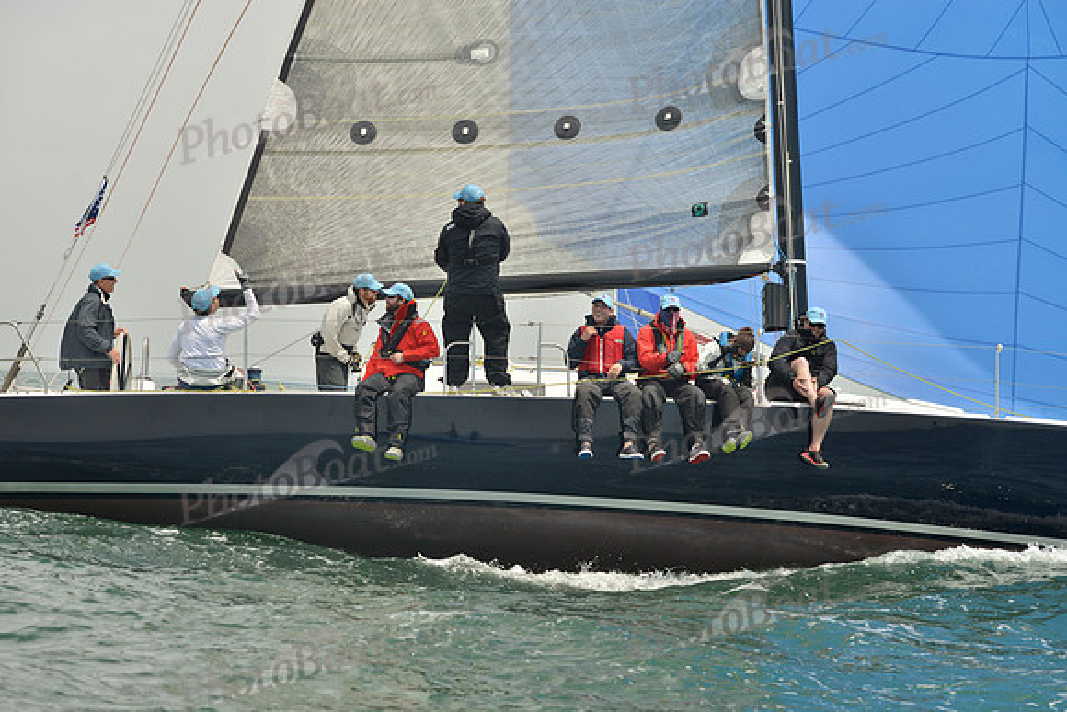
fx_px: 2668
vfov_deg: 15.2
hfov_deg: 22.6
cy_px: 356
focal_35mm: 90
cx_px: 534
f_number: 7.1
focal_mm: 90
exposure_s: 1/1250
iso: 280
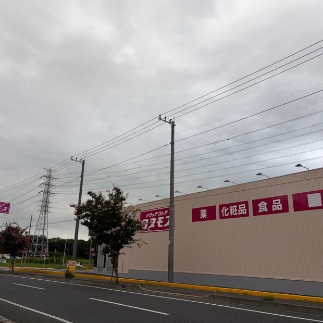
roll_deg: -1.2
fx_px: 327
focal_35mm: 31
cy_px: 160
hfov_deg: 52.5
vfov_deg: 52.5
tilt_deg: +18.1
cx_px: 152
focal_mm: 5.96
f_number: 1.6
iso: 40
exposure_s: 1/191
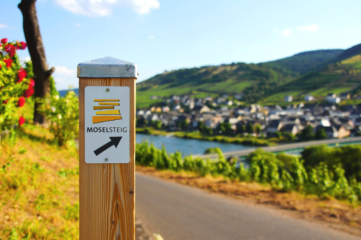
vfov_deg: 34.2
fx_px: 391
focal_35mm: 39
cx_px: 180
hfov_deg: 49.6
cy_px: 120
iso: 100
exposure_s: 1/500
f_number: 5
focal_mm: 26
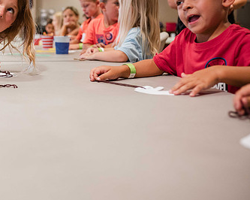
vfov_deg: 25.2
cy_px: 68
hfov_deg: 30.4
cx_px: 35
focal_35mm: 60
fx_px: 444
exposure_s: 1/125
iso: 3200
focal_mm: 35
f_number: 2.8
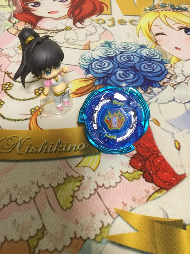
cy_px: 127
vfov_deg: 58.4
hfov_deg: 45.4
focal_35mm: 31
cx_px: 95
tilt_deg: -50.0
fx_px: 227
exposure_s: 1/30
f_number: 2.4
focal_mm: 3.3
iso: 160
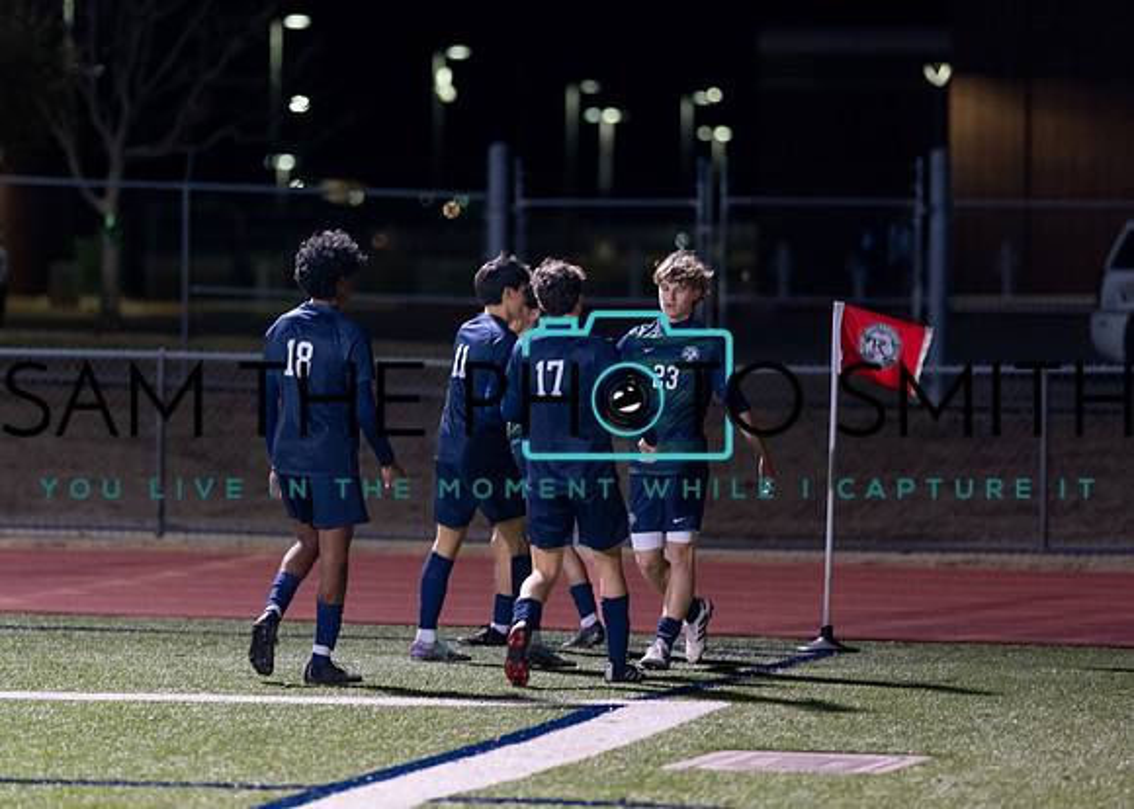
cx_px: 549
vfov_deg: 7.5
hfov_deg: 10.5
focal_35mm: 191
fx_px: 6161
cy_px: 278
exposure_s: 1/400
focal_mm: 135
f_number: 1.8
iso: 2500
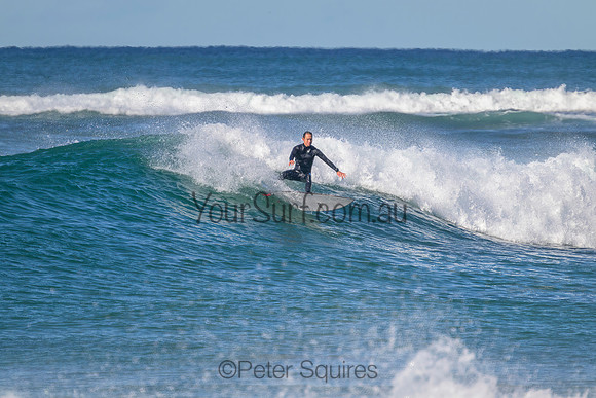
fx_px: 13798
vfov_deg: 1.7
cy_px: 199
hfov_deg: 2.5
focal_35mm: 833
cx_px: 298
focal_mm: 800
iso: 1000
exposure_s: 1/2000
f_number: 11
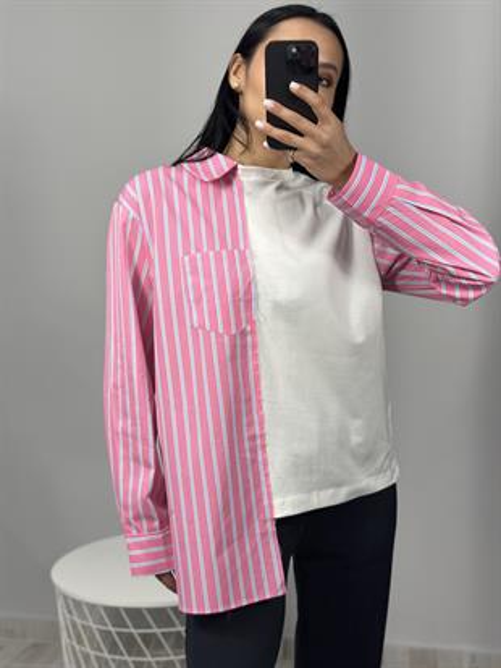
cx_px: 250
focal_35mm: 48
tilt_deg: -29.2
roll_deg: +3.1
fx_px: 926
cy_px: 334
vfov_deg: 39.6
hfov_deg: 30.3
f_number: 1.78
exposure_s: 1/132
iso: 80
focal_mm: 6.86
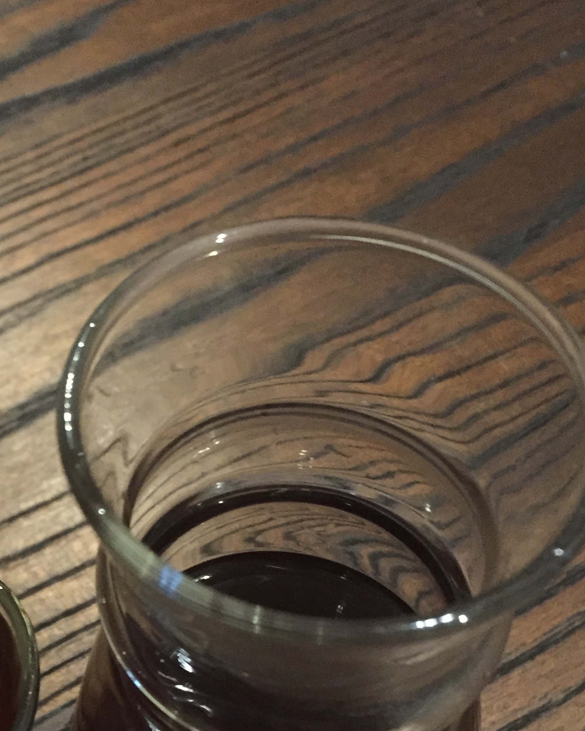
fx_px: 1277
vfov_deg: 30.8
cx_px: 91
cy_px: 626
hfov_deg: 25.2
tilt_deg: -59.2
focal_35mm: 59
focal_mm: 4.15
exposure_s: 1/17
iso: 500
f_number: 2.2
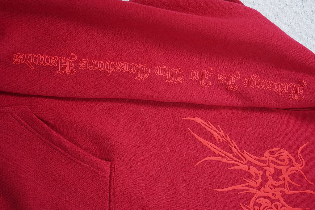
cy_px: 105
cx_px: 158
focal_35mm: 35
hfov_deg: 54.4
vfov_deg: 37.9
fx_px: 306
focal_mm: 35
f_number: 10
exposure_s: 1/100
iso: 1600
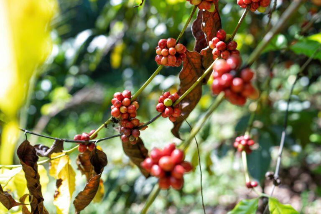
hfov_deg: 54.4
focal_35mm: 35
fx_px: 312
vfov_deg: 37.9
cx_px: 160
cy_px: 107
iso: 100
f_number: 2.8
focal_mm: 35
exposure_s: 1/200
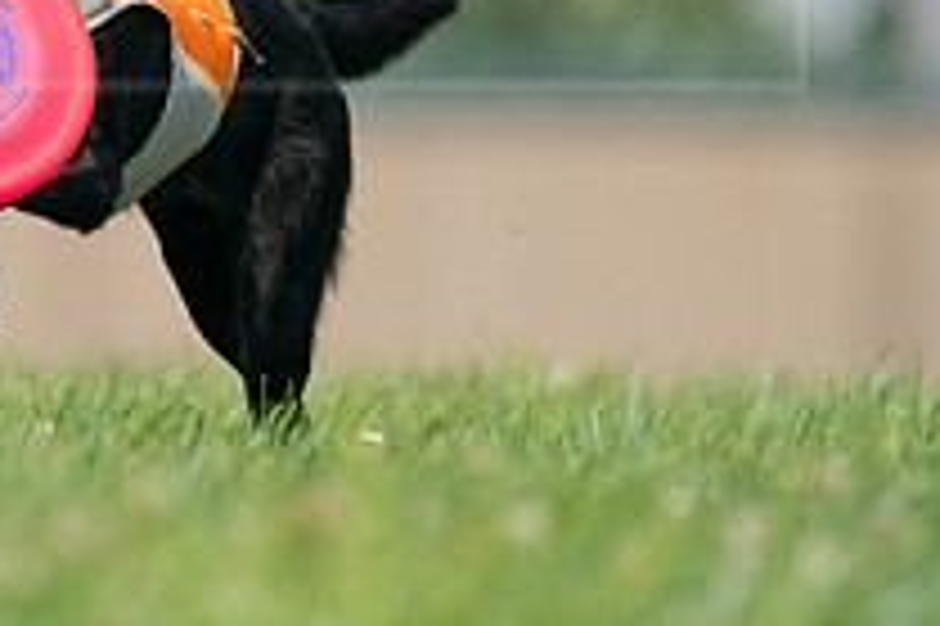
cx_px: 67
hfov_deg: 1.2
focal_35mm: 1668
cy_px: 20
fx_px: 43518
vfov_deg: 0.8
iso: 1000
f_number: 6.3
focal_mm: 600
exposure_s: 1/4000
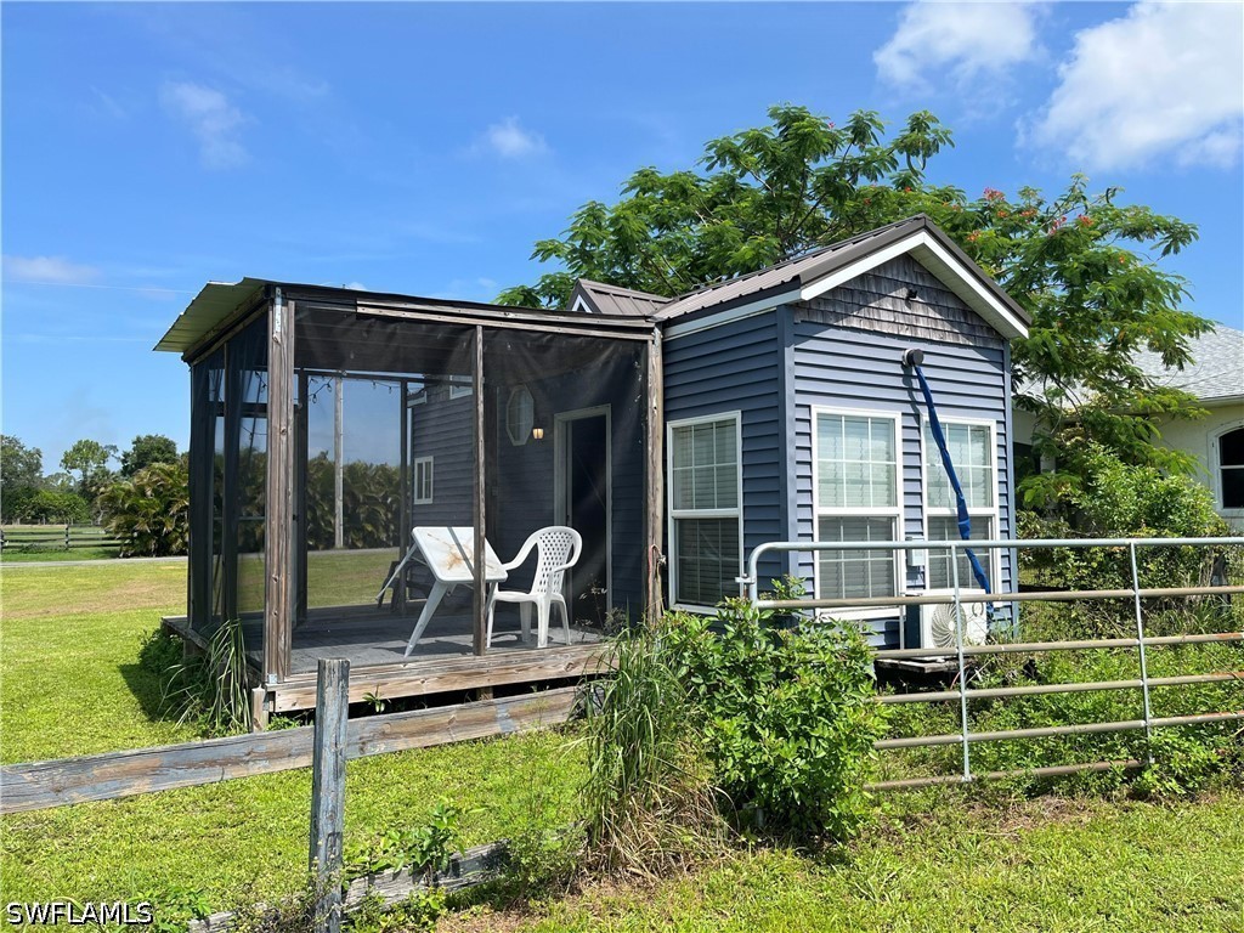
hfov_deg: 67.3
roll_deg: +0.5
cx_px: 622
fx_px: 934
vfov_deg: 53.1
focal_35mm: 26
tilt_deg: +3.7
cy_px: 466
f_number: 1.6
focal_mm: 5.1
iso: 50
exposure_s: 1/2463
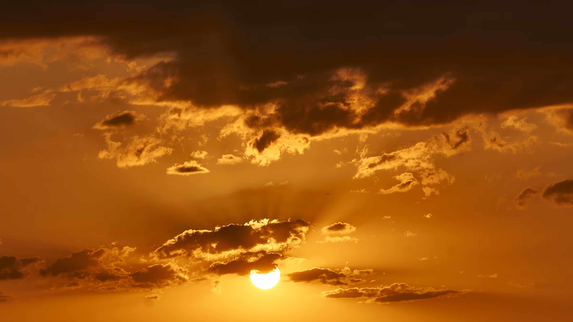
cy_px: 214
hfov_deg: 10.9
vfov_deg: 6.1
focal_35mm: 198
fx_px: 3008
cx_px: 265
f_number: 13
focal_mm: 100
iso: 100
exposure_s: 1/500
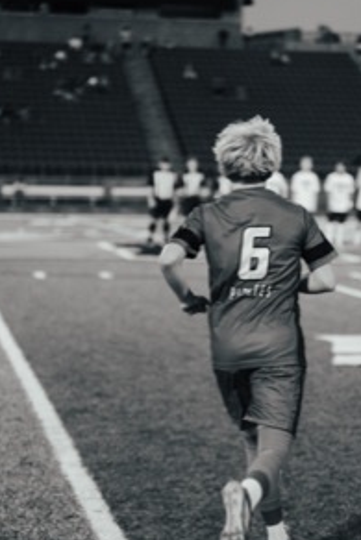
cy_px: 313
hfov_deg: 14.3
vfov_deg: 21.2
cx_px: 230
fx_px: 1442
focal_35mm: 96
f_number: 2.8
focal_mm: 70
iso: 1600
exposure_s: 1/320
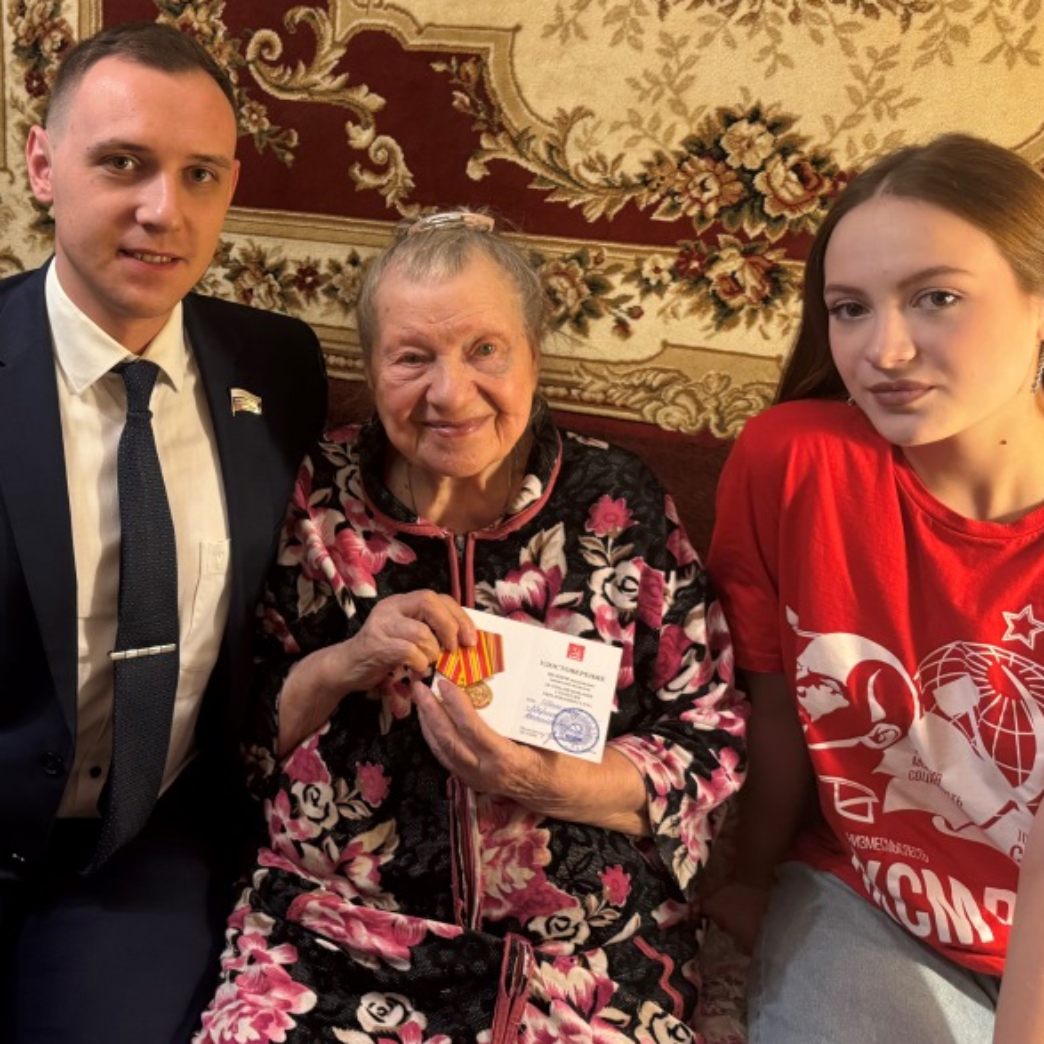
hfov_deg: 42.7
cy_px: 391
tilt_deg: -21.2
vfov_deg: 44.6
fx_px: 1262
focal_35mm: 37
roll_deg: -1.4
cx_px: 196
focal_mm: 6.76
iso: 400
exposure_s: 1/50
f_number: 1.78
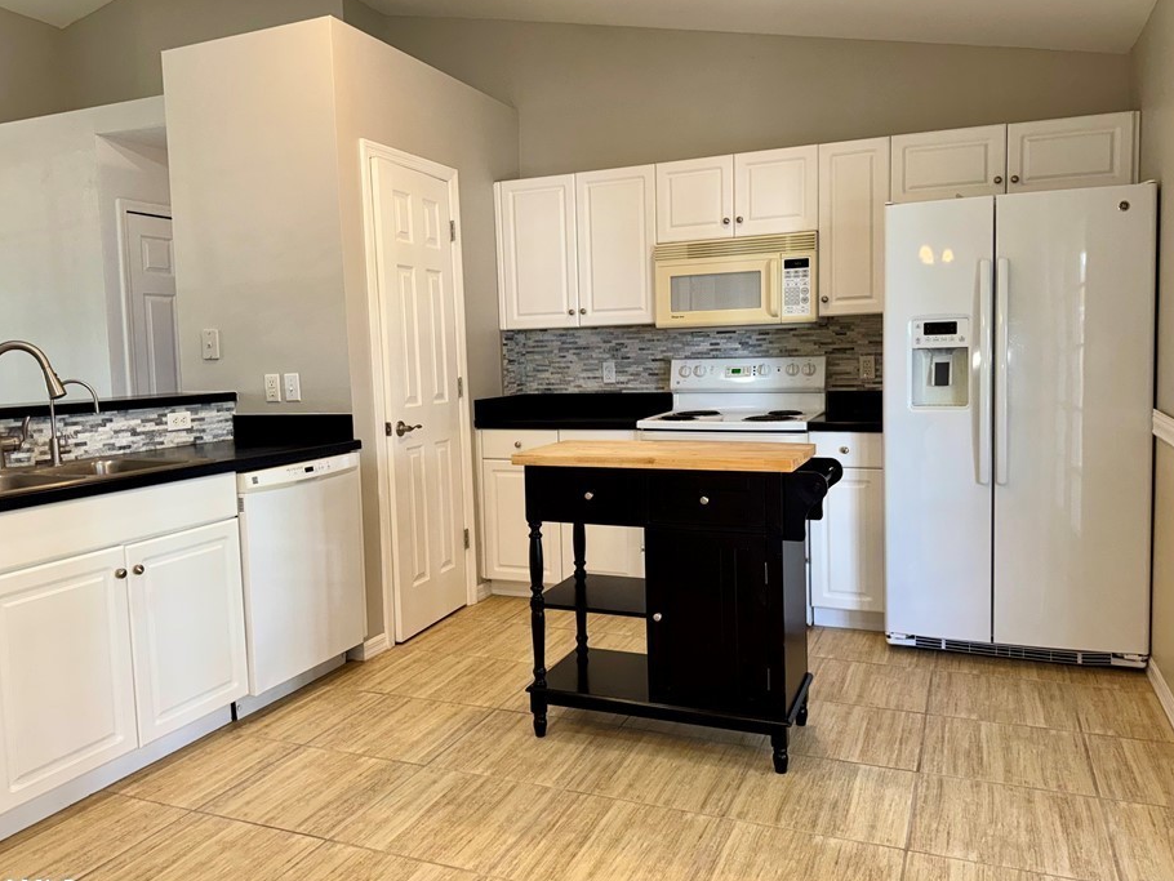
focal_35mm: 27
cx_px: 575
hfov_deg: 65.3
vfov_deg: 51.4
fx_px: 916
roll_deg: +1.6
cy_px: 417
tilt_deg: -4.8
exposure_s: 1/120
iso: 125
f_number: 1.78
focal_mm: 6.76
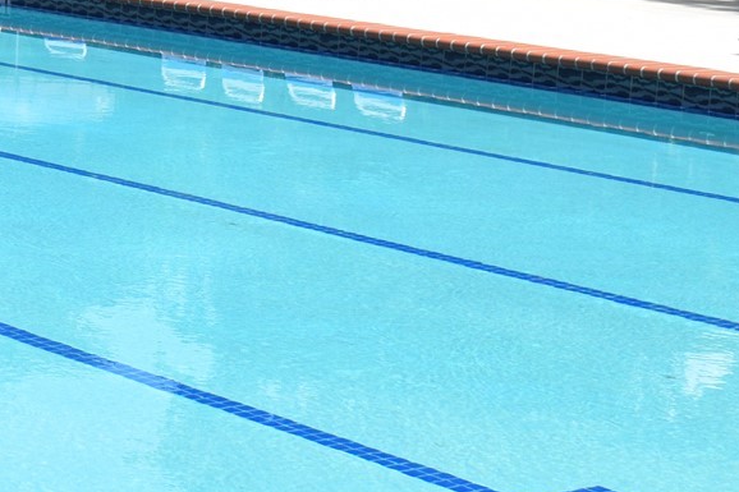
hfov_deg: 14.2
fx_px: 2800
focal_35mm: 136
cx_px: -316
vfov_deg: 10.0
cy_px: 59
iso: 200
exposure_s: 1/320
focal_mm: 31
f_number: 9
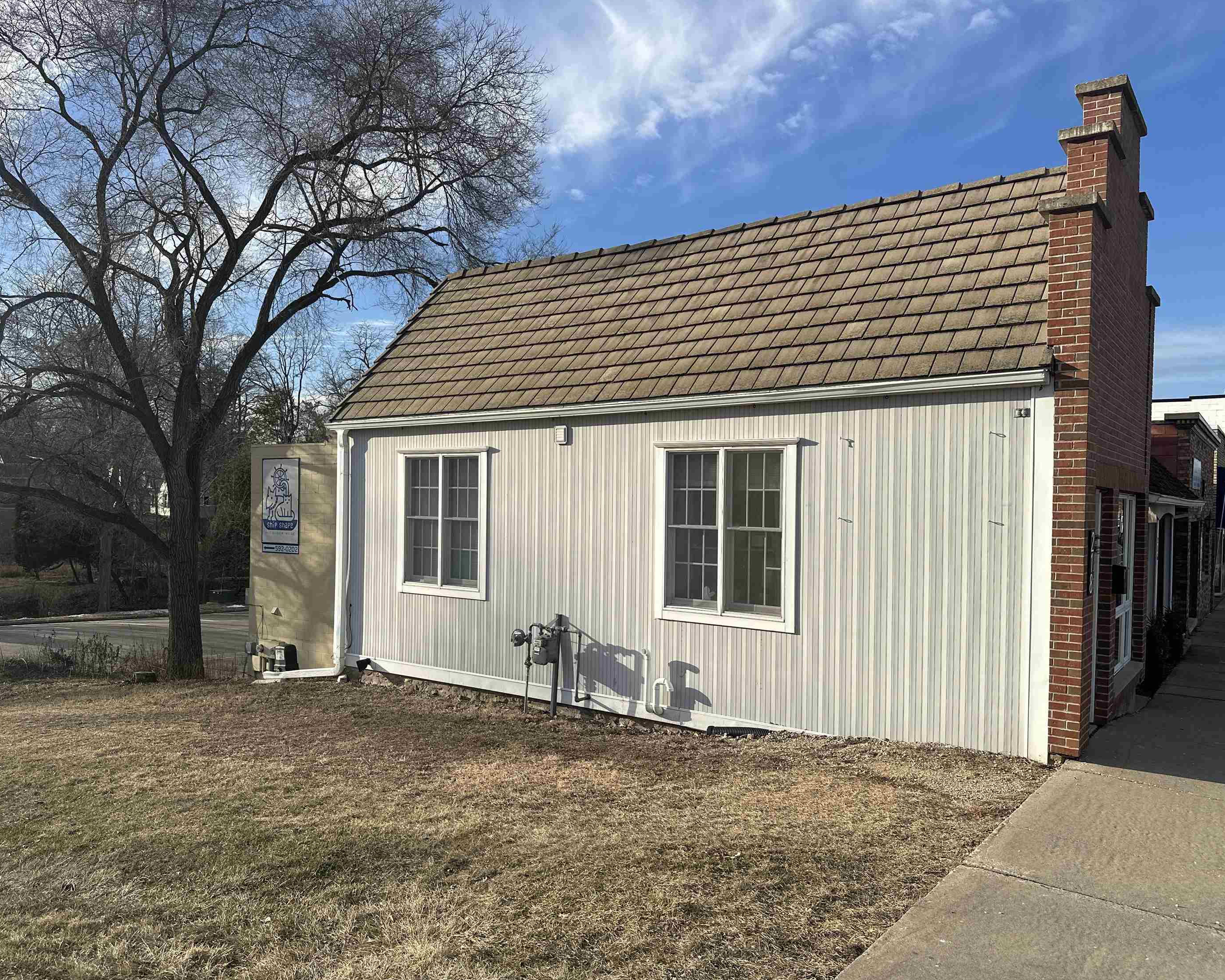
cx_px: 557
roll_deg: -0.7
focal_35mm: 26
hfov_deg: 65.9
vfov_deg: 54.9
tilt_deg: +0.6
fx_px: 943
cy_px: 494
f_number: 1.78
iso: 80
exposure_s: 1/4348
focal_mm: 6.86
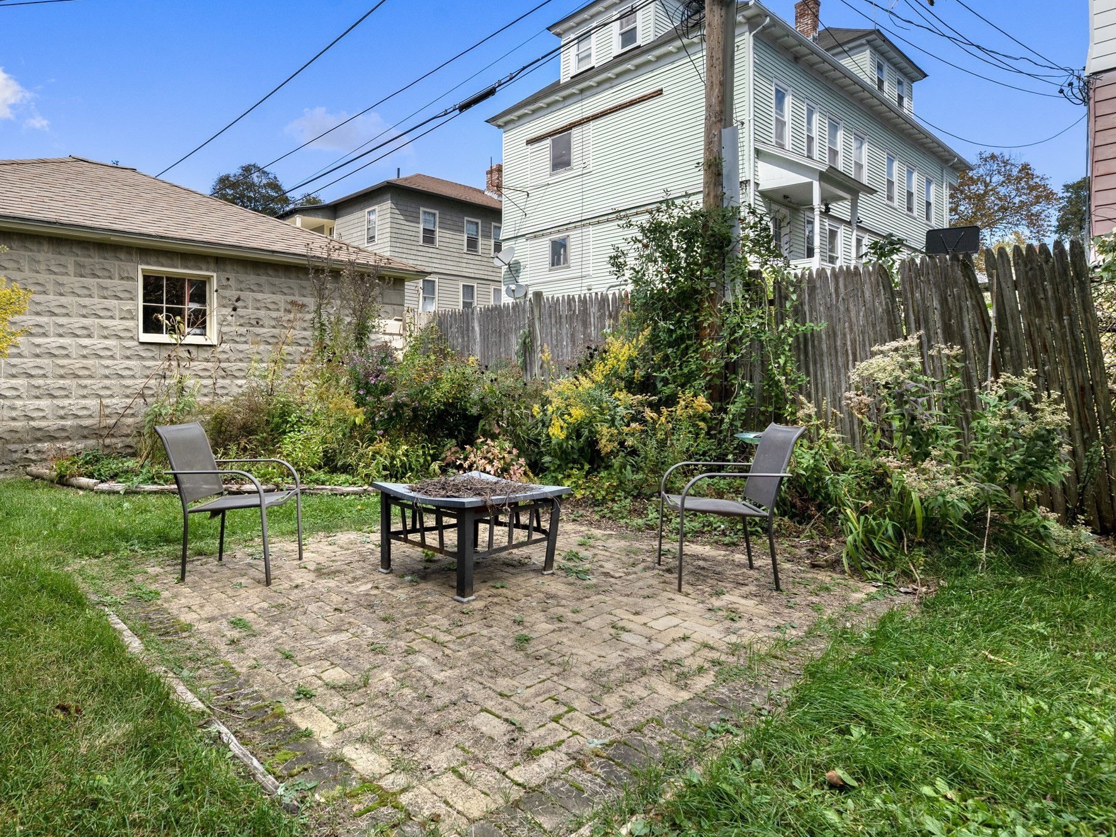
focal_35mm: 20
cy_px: 411
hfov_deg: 81.2
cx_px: 478
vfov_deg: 66.0
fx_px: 645
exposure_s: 1/500
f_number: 7.1
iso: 400
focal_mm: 18
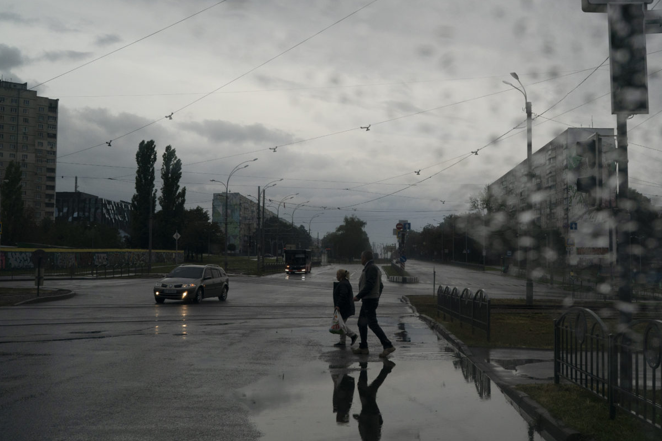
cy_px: 219
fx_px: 827
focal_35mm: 45
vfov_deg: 29.8
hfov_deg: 43.3
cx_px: 411
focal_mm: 35
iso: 800
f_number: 6.3
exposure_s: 1/1000
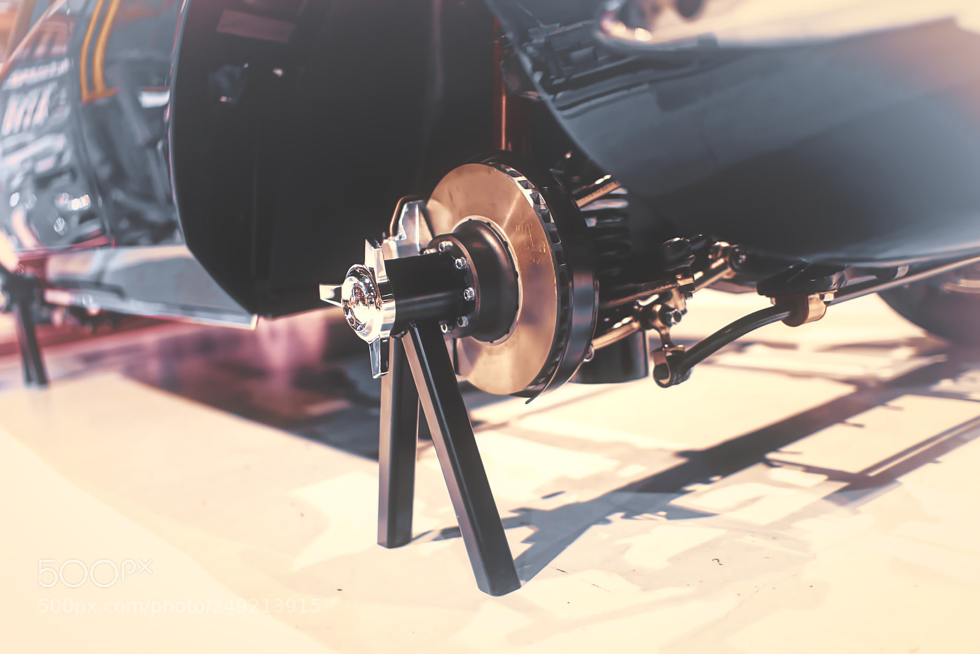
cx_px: 490
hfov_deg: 54.4
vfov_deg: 37.9
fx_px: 953
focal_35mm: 35
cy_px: 327
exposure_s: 1/40
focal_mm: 35
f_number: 1.4
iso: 500
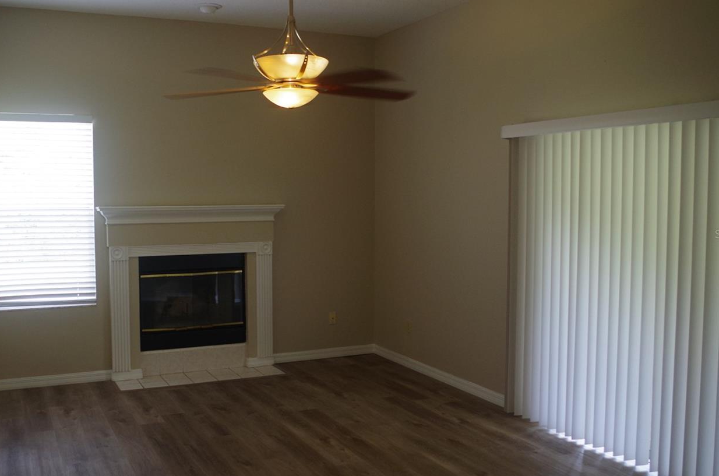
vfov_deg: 37.7
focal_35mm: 35
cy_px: 234
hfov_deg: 54.3
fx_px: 697
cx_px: 301
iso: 400
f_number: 5.6
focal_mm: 18
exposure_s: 1/40
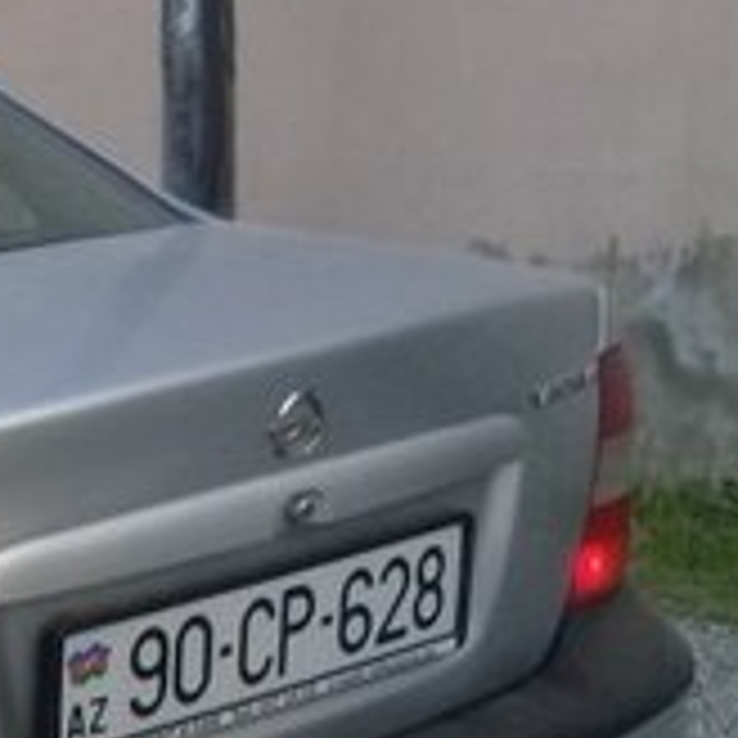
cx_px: -594
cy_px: 623
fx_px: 2653
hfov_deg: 14.0
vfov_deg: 15.7
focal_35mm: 110
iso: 50
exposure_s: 1/33
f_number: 2.2
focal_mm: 3.3
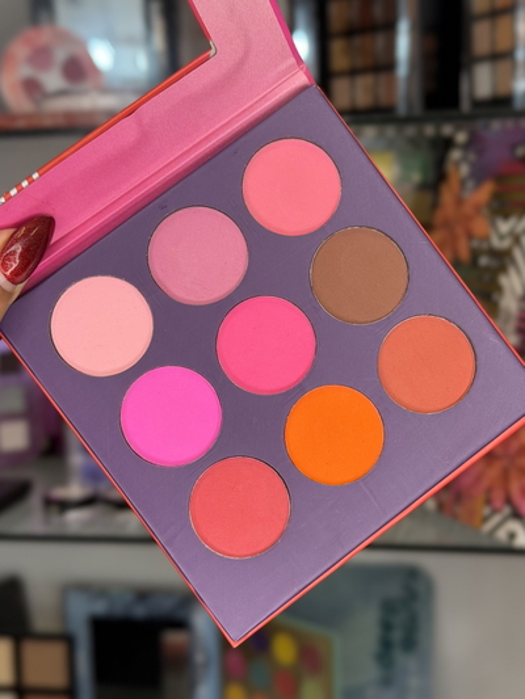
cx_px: 262
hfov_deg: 30.3
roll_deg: +1.5
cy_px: 350
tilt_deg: -8.6
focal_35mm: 48
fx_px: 970
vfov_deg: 39.6
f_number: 1.78
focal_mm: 6.76
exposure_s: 1/121
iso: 64
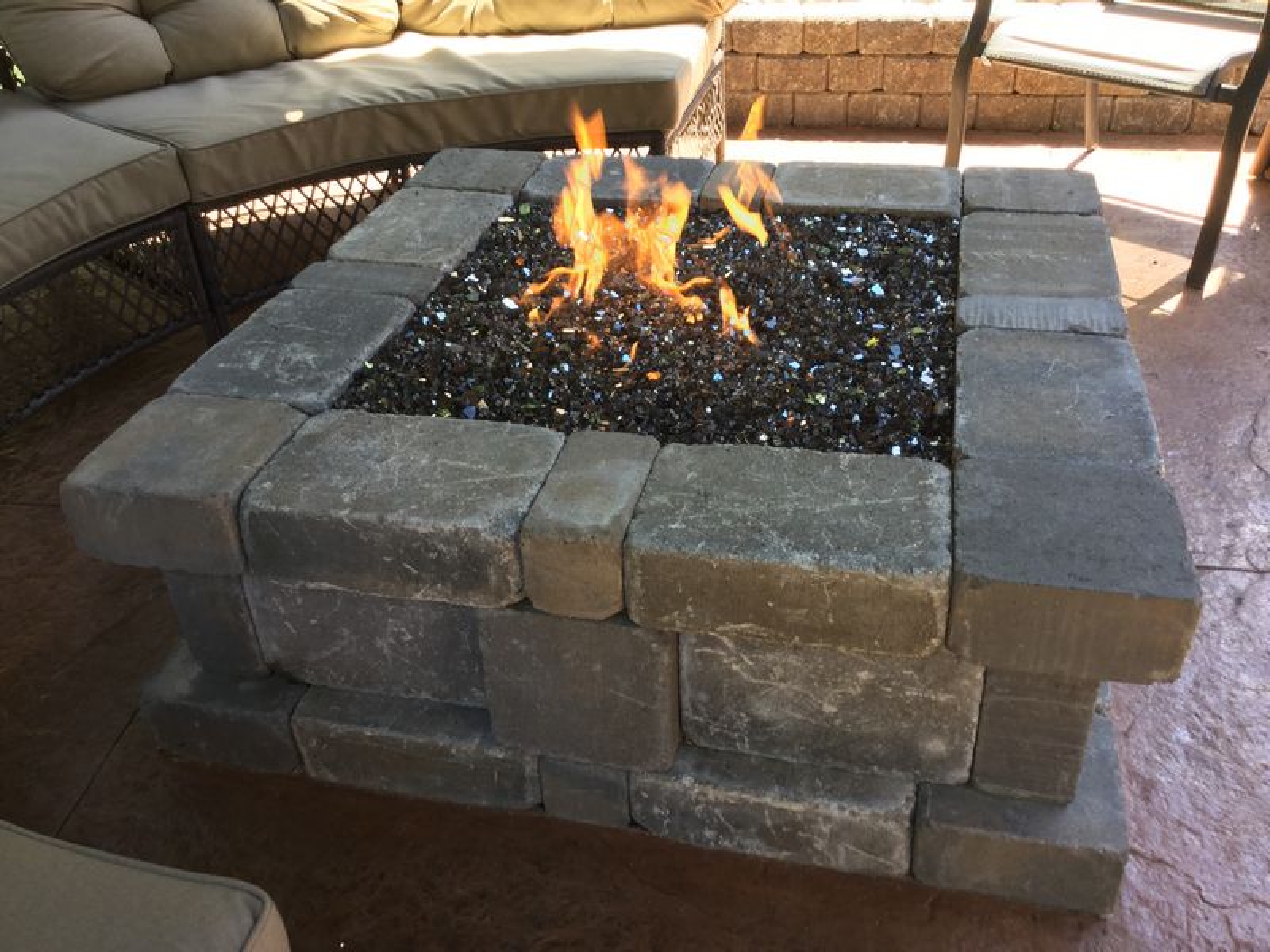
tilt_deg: -33.7
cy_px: 476
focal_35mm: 31
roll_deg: +2.0
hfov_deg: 58.4
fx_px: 1137
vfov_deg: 45.4
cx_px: 635
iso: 25
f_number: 2.4
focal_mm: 3.3
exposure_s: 1/60
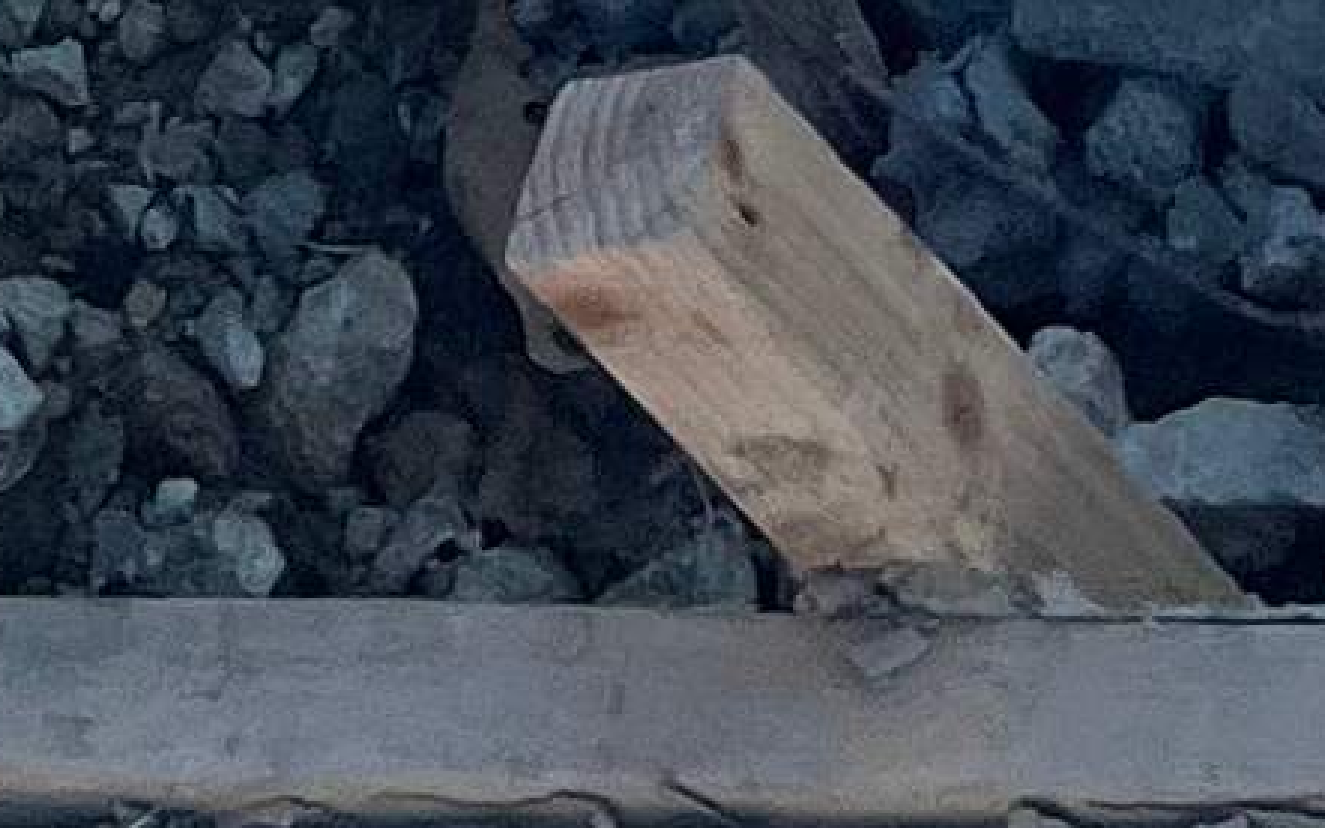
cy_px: -3733
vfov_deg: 4.3
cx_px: -308
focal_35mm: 251
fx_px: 9065
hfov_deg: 8.3
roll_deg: +32.9
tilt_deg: -27.8
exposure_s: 1/2967
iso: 50
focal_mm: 5.1
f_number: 1.6
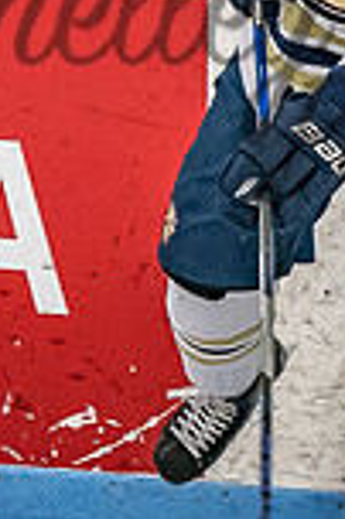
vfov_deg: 1.3
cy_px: 74
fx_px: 22676
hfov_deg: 0.9
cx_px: 284
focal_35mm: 1574
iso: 1600
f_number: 3.2
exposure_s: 1/800
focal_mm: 190
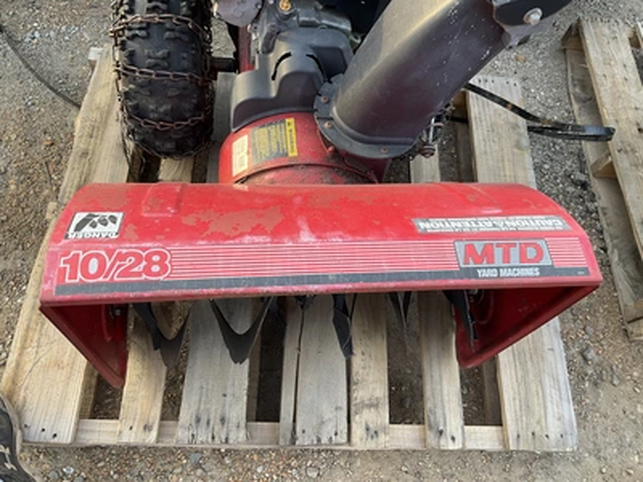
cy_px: 241
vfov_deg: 48.2
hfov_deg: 61.7
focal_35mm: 29
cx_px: 322
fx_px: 539
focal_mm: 3
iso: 32
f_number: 1.8
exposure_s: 1/122
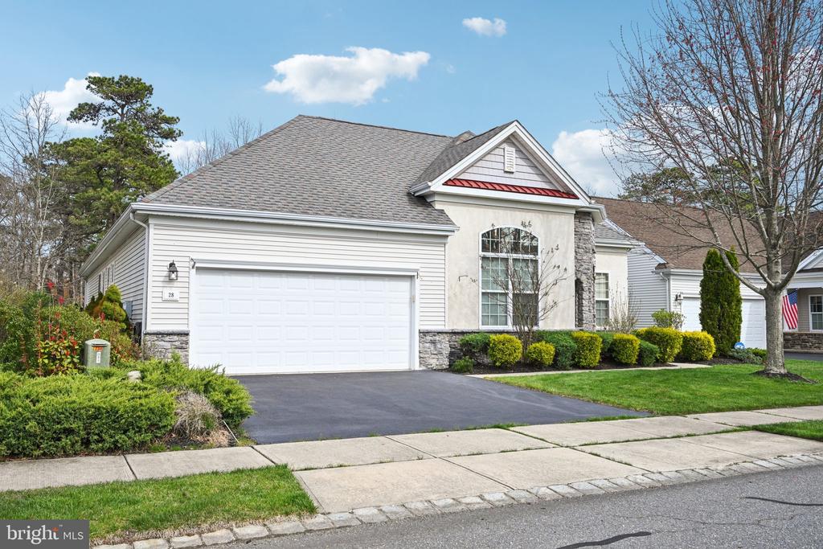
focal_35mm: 30
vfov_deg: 43.6
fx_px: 686
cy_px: 274
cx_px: 412
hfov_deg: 61.9
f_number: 8
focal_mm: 30
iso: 800
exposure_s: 1/1600
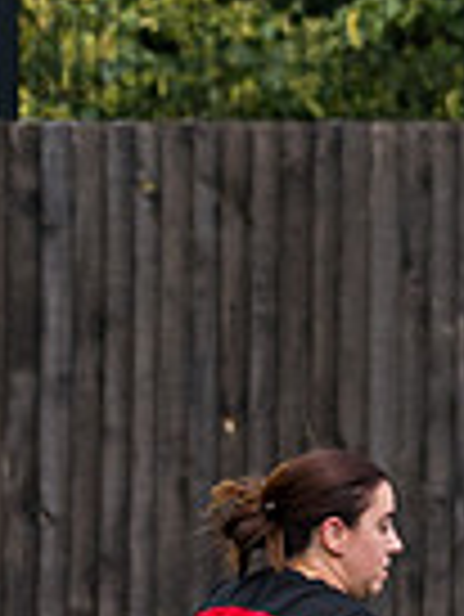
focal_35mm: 1768
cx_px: 975
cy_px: 1676
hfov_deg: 0.8
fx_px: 31549
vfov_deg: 1.1
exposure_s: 1/4000
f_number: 2.7
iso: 200
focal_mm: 135
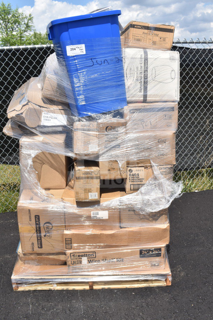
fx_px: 293
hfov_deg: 40.0
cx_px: 106
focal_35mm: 33
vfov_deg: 57.2
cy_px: 160
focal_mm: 22
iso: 200
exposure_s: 1/400
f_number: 8
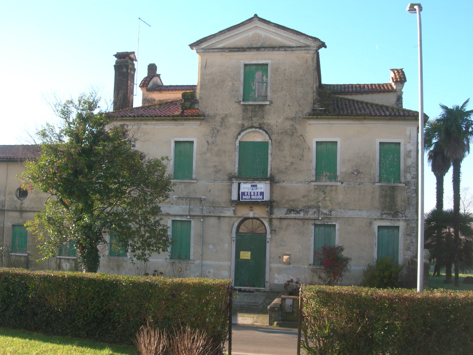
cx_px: 236
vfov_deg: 35.1
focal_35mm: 41
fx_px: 560
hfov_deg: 45.8
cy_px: 178
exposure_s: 1/120
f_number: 4.9
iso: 50
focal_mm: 8.5
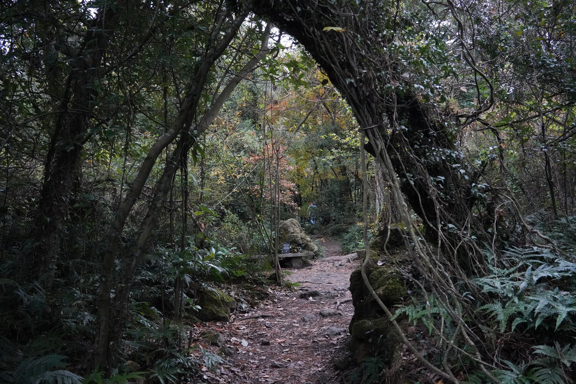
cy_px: 192
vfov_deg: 37.9
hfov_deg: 54.4
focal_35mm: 35
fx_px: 560
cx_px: 288
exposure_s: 1/100
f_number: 8
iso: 12800
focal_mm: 35
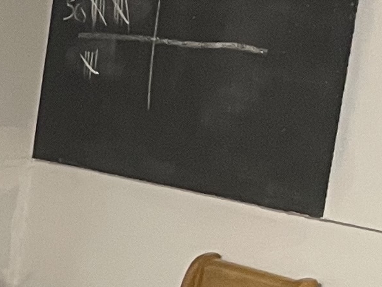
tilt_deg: -14.0
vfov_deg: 8.1
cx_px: -905
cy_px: 502
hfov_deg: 8.5
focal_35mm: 177
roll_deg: -0.3
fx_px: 1953
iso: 80
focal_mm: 4.2
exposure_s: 1/50
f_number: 1.6
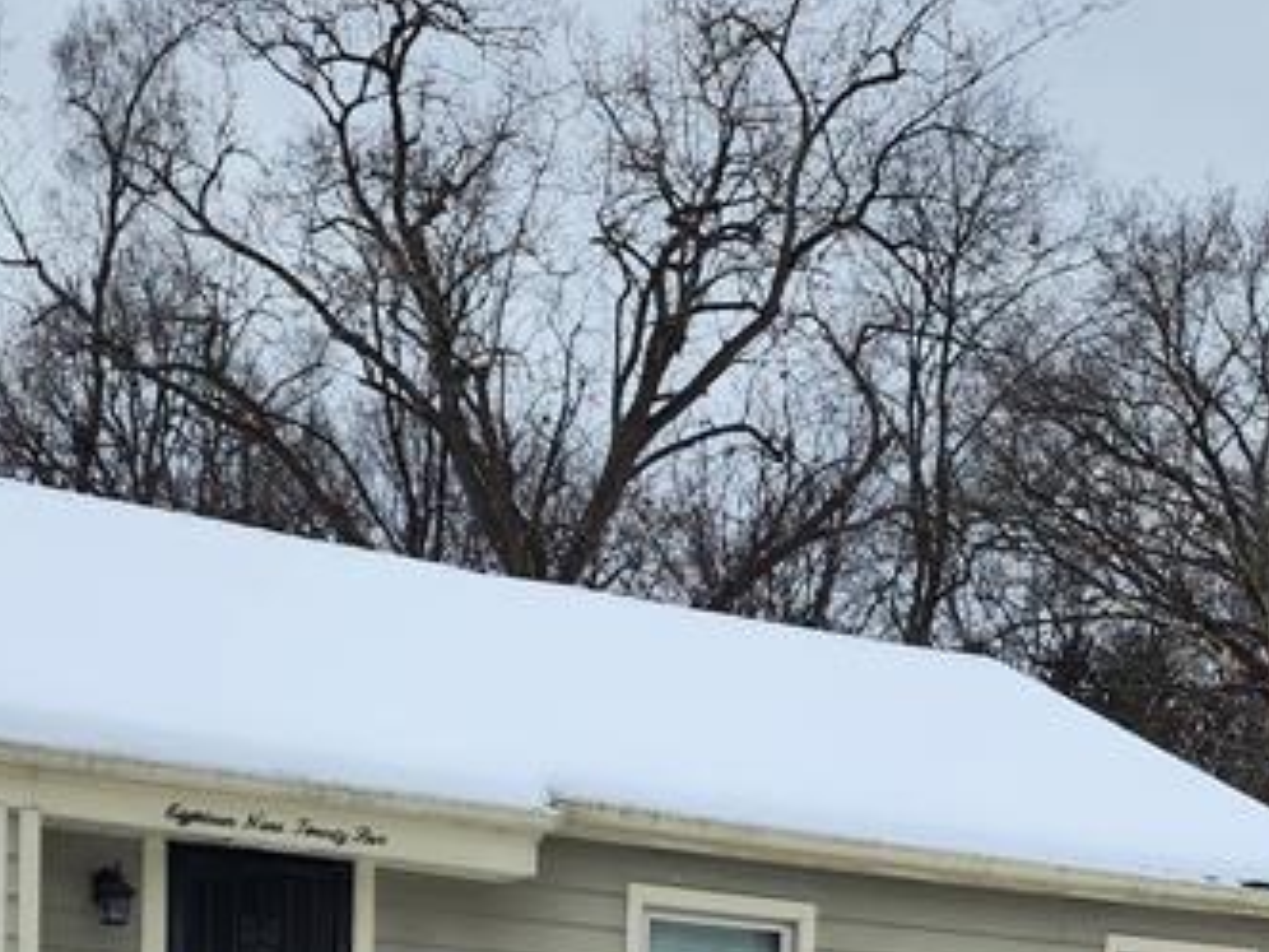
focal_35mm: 71
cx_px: 589
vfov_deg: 18.9
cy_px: 1311
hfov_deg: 27.4
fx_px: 2603
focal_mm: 6.4
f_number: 1.8
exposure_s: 1/512
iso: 12
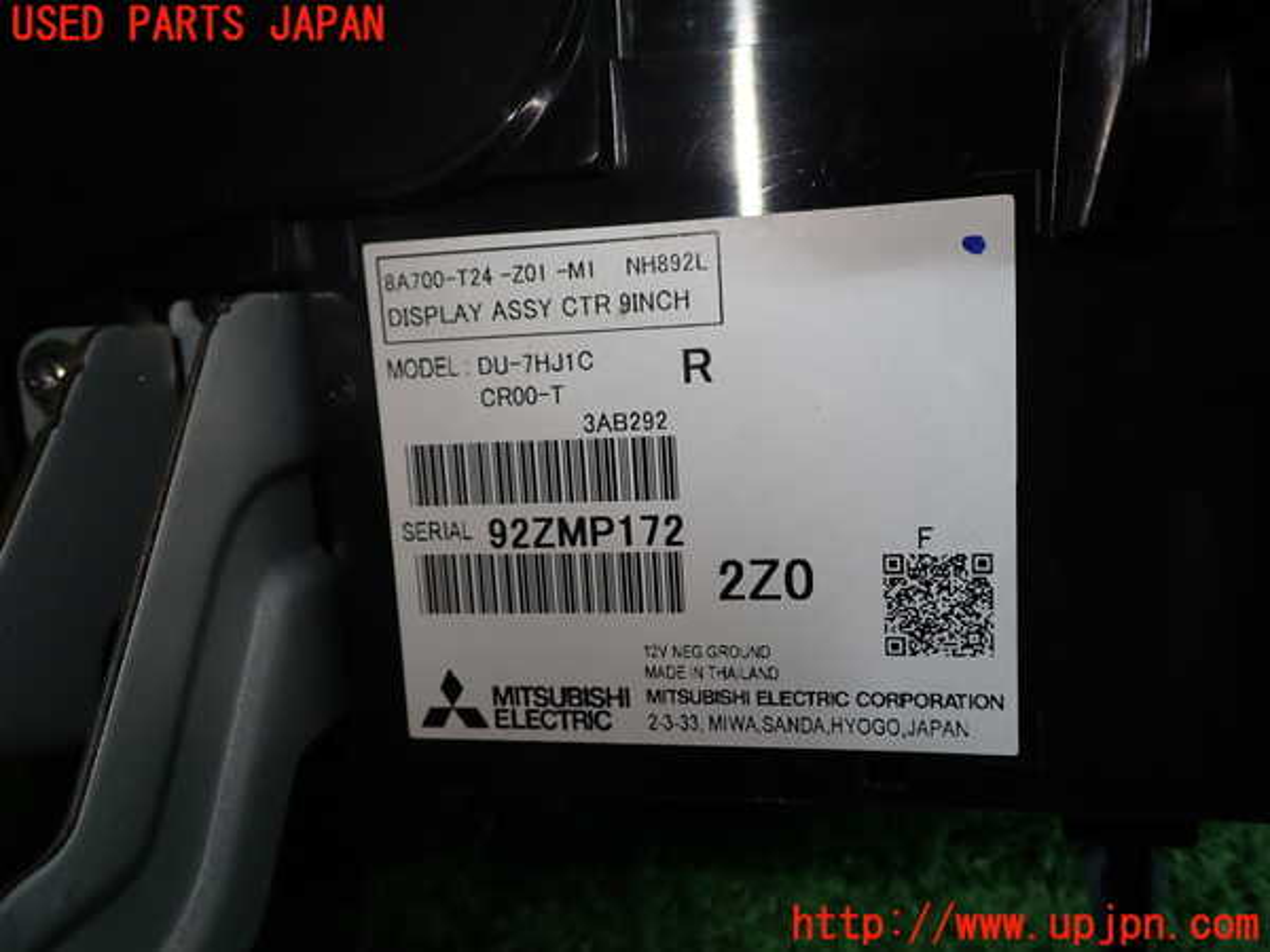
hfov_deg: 60.0
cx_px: 635
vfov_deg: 46.8
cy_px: 476
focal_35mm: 30
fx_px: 1101
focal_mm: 5.4
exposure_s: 1/60
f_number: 3.2
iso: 100
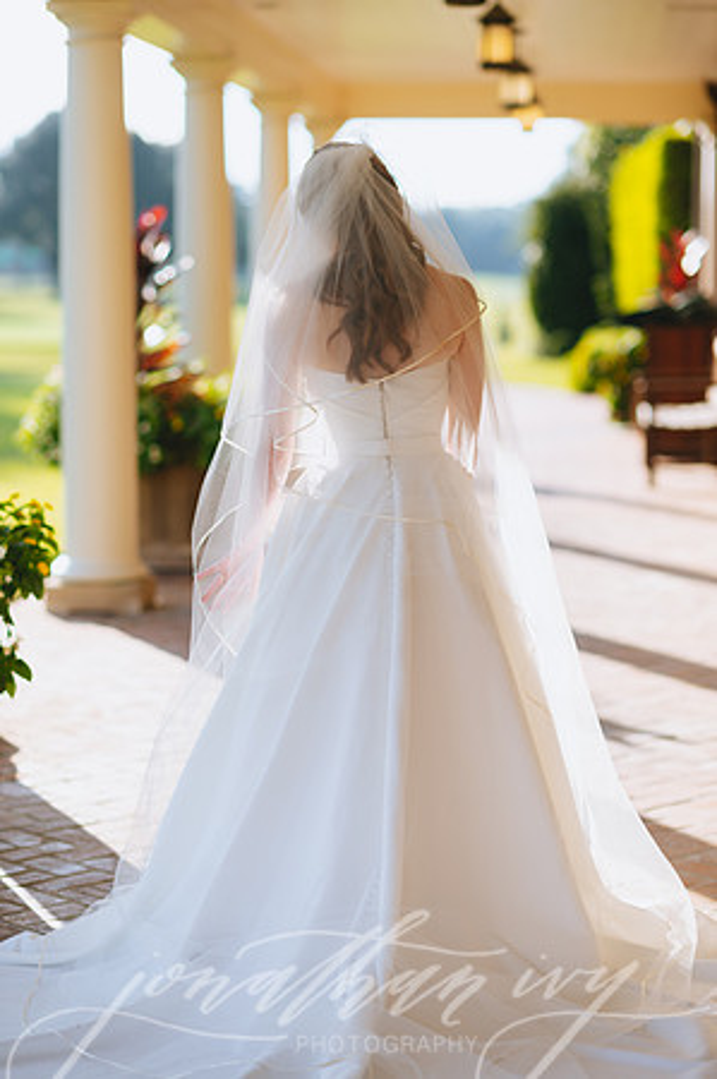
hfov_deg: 16.0
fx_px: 2545
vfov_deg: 23.9
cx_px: 358
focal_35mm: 85
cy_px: 540
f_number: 2
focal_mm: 85
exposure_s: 1/1600
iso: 100
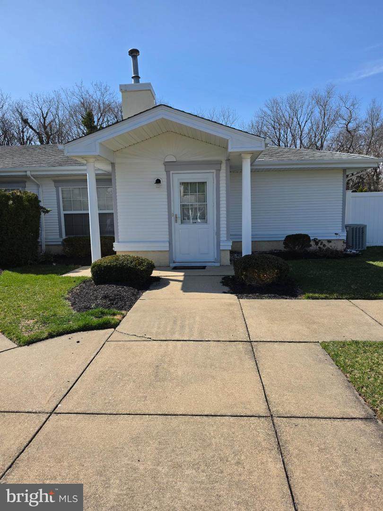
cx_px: 192
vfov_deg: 73.9
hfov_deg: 58.9
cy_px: 256
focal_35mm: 23
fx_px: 339
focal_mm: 6.5
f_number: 1.4
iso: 64
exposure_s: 1/7939
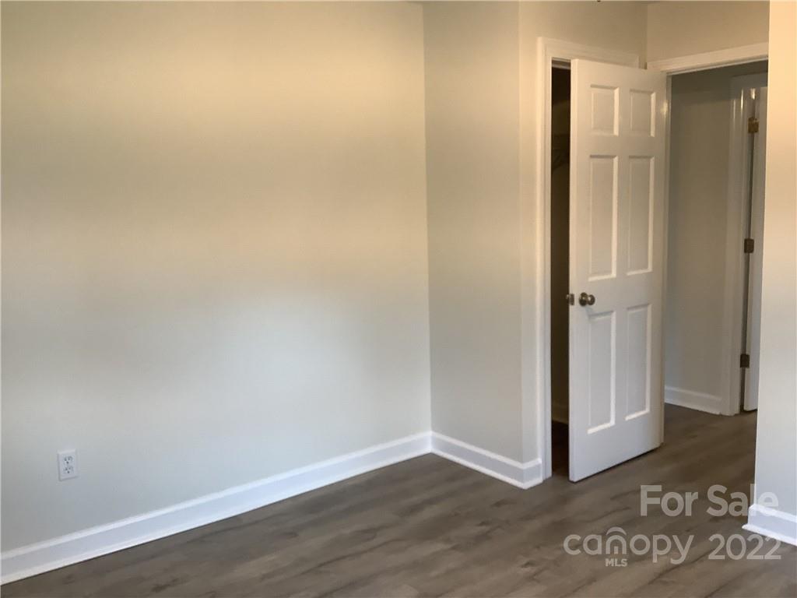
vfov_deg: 45.4
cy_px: 299
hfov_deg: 58.4
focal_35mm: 31
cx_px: 398
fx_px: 714
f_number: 2.4
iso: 125
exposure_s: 1/50
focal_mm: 3.3
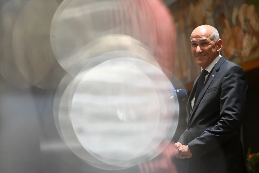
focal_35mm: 115
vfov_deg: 11.9
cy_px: 86
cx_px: 130
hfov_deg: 17.8
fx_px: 827
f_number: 2.8
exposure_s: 1/400
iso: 6400
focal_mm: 115
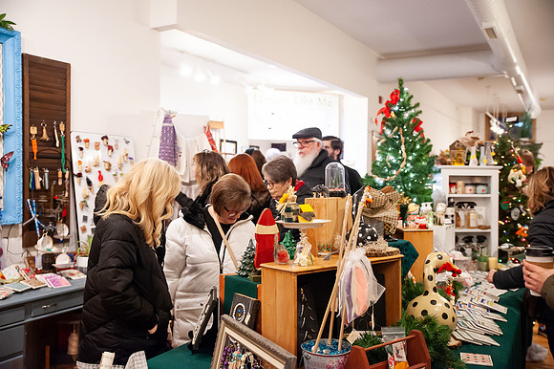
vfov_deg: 37.8
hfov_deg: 54.5
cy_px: 184
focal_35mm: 35
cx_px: 277
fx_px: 538
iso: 2500
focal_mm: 35
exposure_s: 1/125
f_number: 3.2
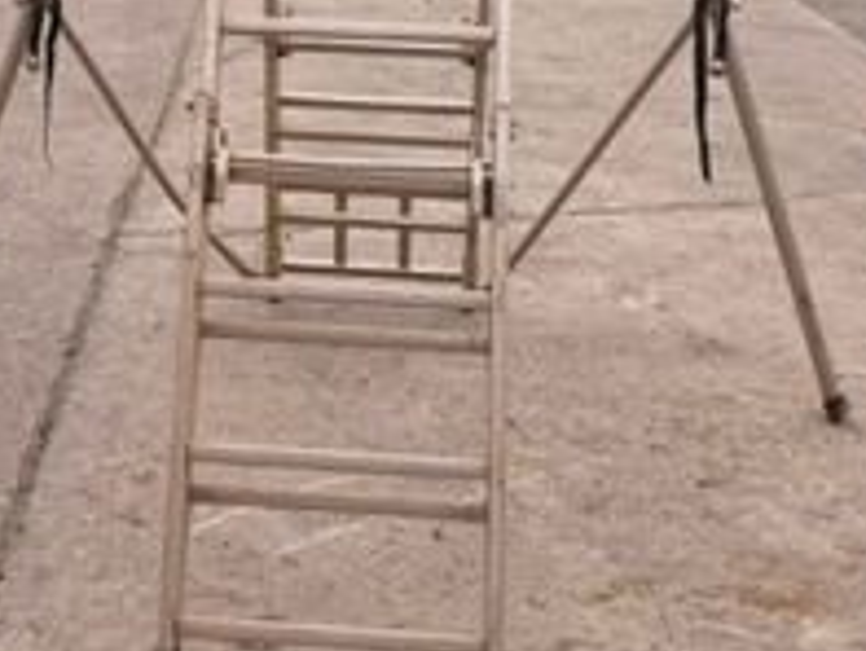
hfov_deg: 26.5
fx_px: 1827
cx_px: 281
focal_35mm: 73
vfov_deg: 19.0
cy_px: -150
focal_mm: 6.76
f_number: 1.78
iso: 100
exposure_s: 1/2232
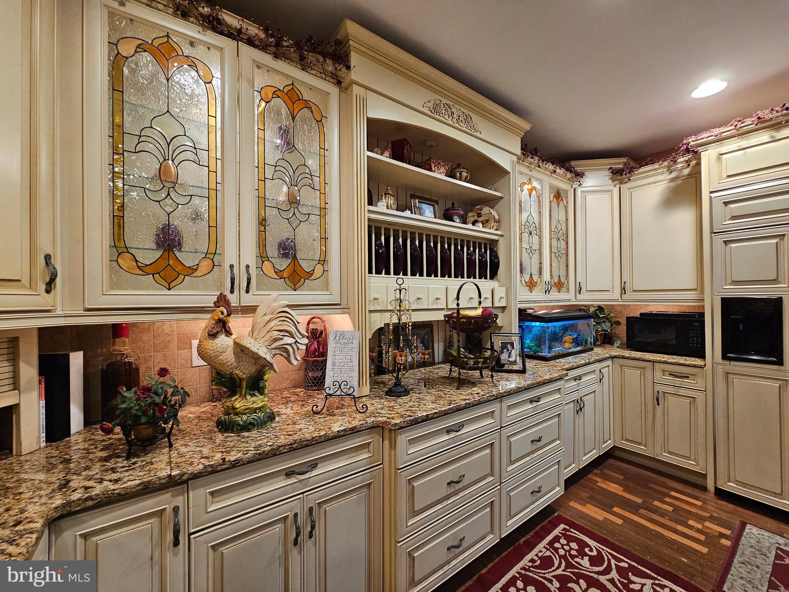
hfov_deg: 106.2
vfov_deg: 89.9
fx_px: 296
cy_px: 296
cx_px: 394
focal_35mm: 13
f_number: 2.2
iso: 320
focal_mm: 2.2
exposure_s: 1/40
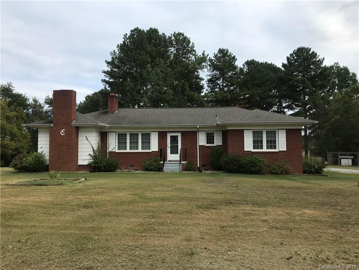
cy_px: 135
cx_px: 180
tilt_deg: +4.0
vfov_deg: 49.7
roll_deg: -0.2
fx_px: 290
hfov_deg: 63.4
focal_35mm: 28
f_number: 1.8
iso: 20
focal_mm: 3.99
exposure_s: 1/1114
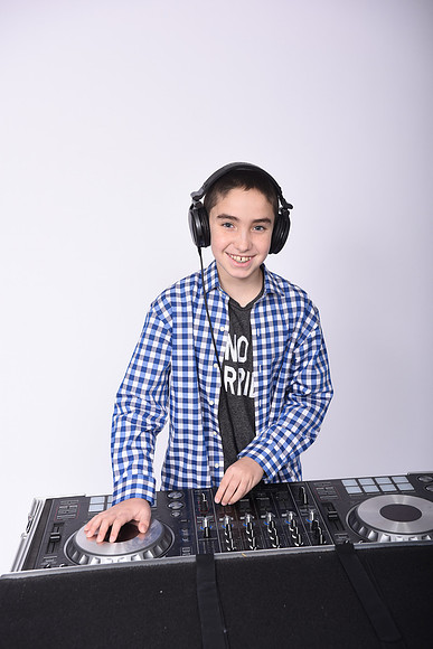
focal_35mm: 45
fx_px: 811
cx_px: 216
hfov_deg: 29.9
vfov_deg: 43.6
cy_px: 324
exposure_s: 1/250
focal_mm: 45
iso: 200
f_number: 8
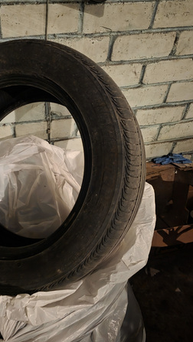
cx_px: 52
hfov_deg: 40.5
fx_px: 254
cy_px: 167
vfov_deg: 67.9
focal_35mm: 28
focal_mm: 6.3
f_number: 1.7
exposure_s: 1/23.6
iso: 2500
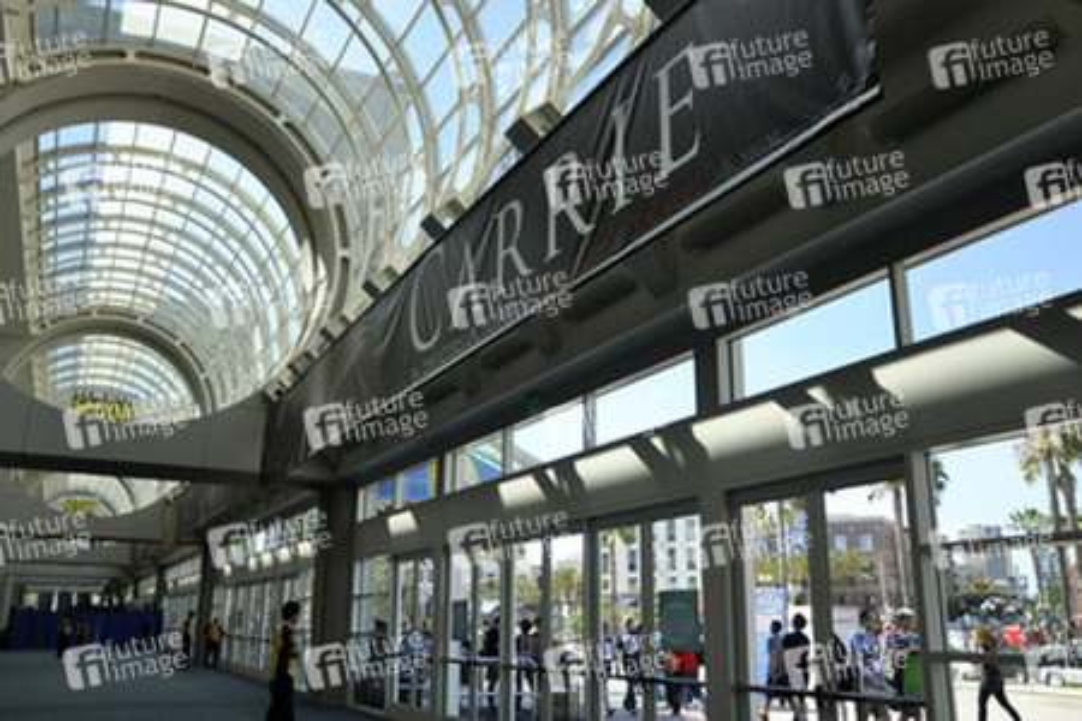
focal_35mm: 32
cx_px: 541
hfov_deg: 59.5
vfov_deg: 41.7
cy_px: 360
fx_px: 947
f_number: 3.8
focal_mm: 21
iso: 800
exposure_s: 1/1250
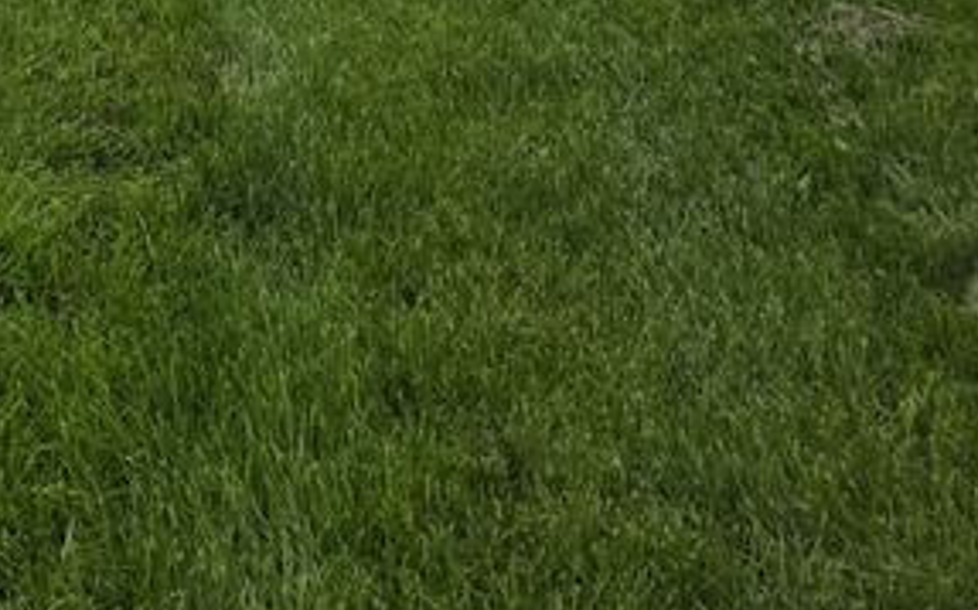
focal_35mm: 87
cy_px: -661
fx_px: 2318
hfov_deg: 22.4
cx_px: -112
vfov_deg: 12.8
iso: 80
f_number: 1.7
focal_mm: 6.3
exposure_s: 1/1521
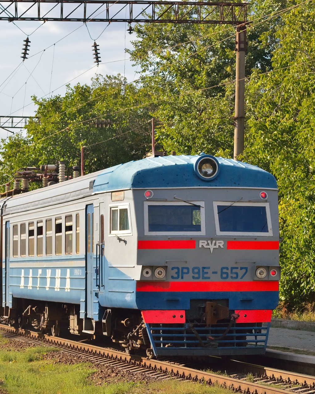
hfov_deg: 9.6
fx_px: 1862
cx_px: 63
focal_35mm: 160
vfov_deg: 12.1
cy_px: 197
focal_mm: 75
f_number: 7.1
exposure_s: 1/1600
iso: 500
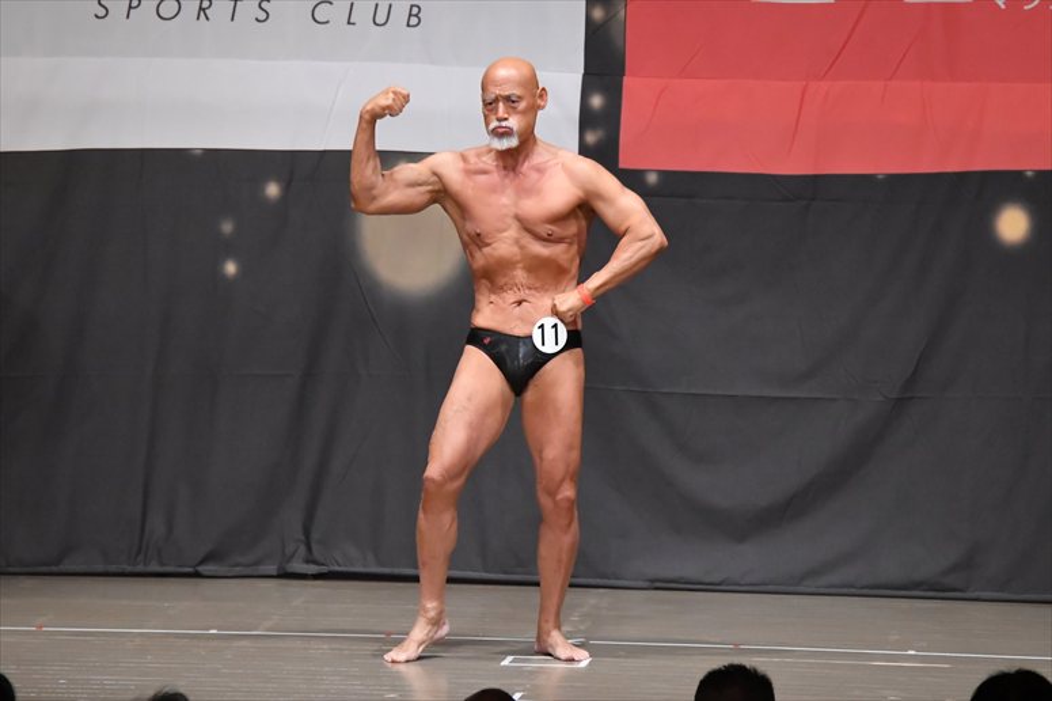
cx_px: 526
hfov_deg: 9.5
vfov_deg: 6.3
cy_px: 350
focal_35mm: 217
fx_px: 6338
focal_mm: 145
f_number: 5.6
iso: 6400
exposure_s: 1/400
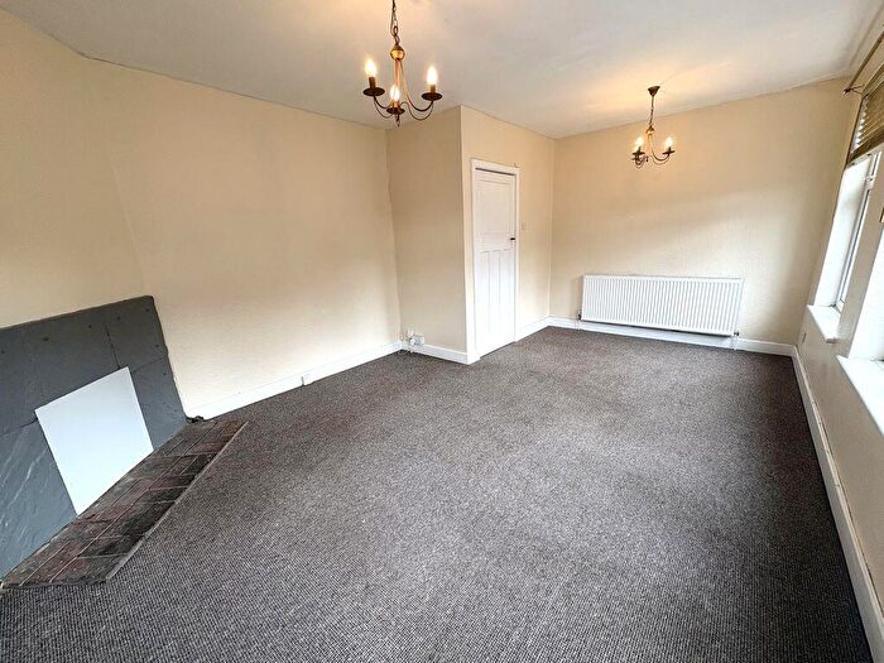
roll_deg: +4.1
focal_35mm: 14
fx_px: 358
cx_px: 442
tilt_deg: -14.8
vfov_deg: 85.7
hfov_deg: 102.1
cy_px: 332
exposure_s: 1/100
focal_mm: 2.22
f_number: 2.2
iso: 64
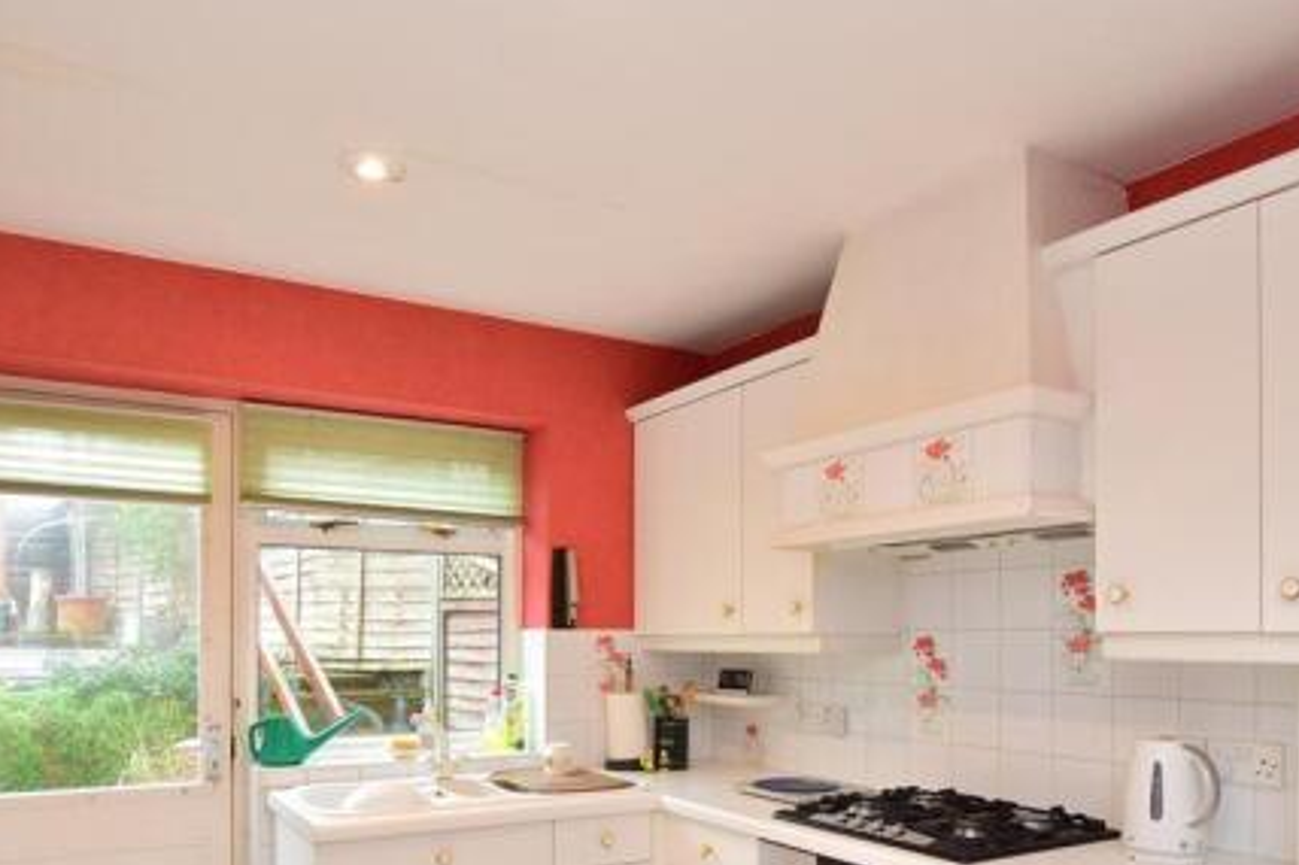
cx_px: 625
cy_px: 633
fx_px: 830
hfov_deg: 76.1
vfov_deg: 53.0
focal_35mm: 23
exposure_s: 1/25
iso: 200
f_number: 5
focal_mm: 10
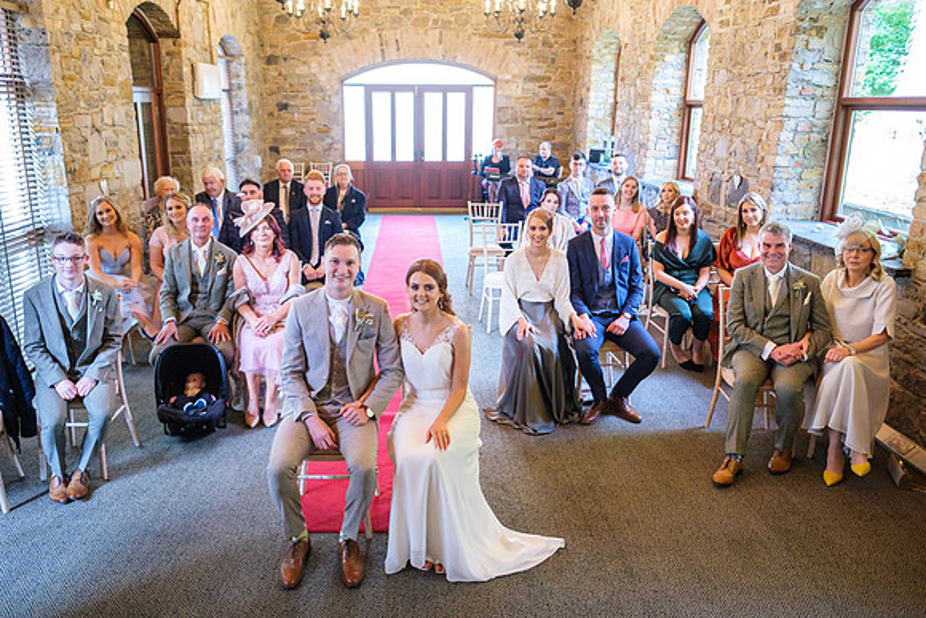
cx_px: 437
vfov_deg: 49.2
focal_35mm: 26
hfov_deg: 68.8
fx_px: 675
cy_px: 299
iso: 2500
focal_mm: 16
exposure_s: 1/160
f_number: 2
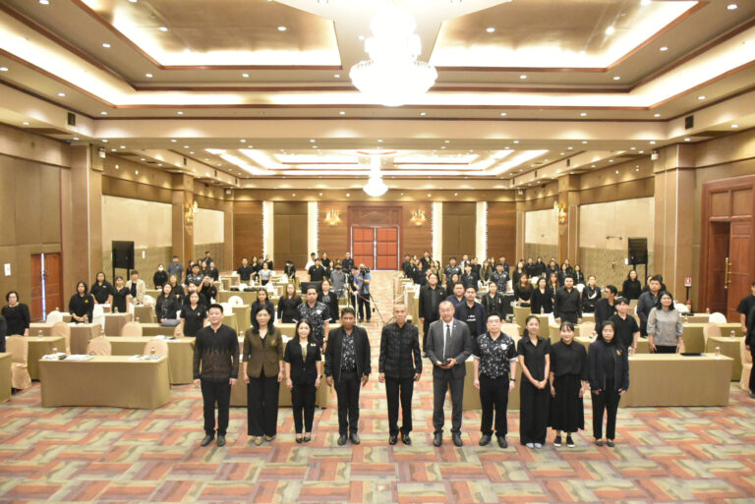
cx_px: 378
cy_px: 252
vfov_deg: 48.0
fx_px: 567
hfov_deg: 67.4
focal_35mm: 27
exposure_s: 1/100
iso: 10000
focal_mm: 18
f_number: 3.5
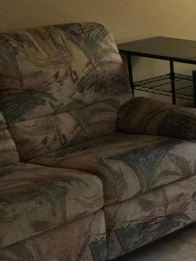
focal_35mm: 108
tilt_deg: -18.3
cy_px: 162
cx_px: 318
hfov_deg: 12.8
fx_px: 815
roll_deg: +2.4
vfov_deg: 18.2
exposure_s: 1/15
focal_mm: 4.15
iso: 32
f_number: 2.2
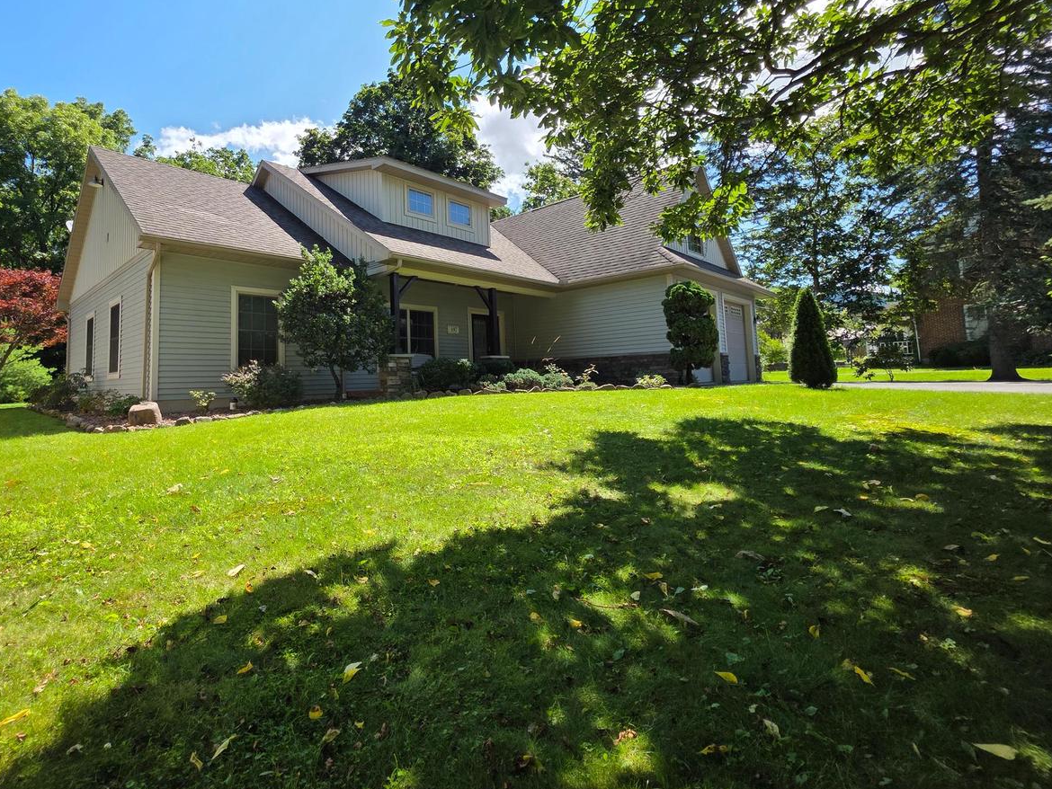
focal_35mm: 16
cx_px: 440
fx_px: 486
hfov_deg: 93.7
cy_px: 353
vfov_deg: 77.9
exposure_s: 1/1192
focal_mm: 2.2
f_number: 1.9
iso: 40
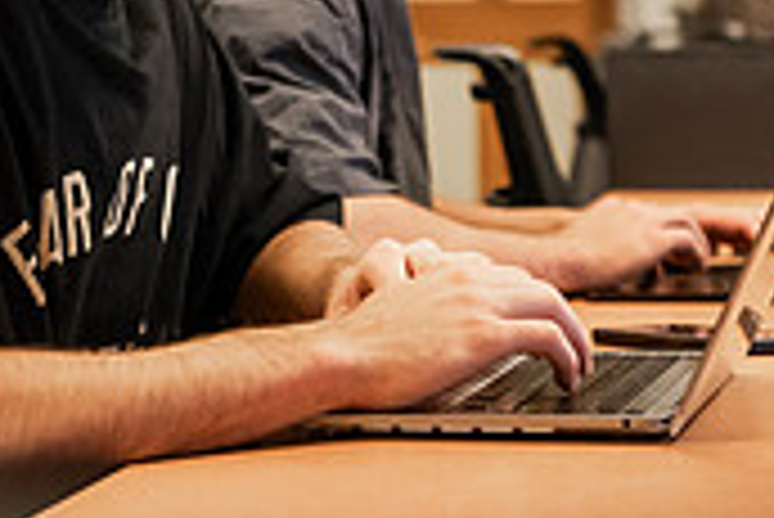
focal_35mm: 162
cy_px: -65
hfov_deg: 12.7
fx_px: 3486
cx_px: 306
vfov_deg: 8.4
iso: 1000
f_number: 3.2
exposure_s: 1/125
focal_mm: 48
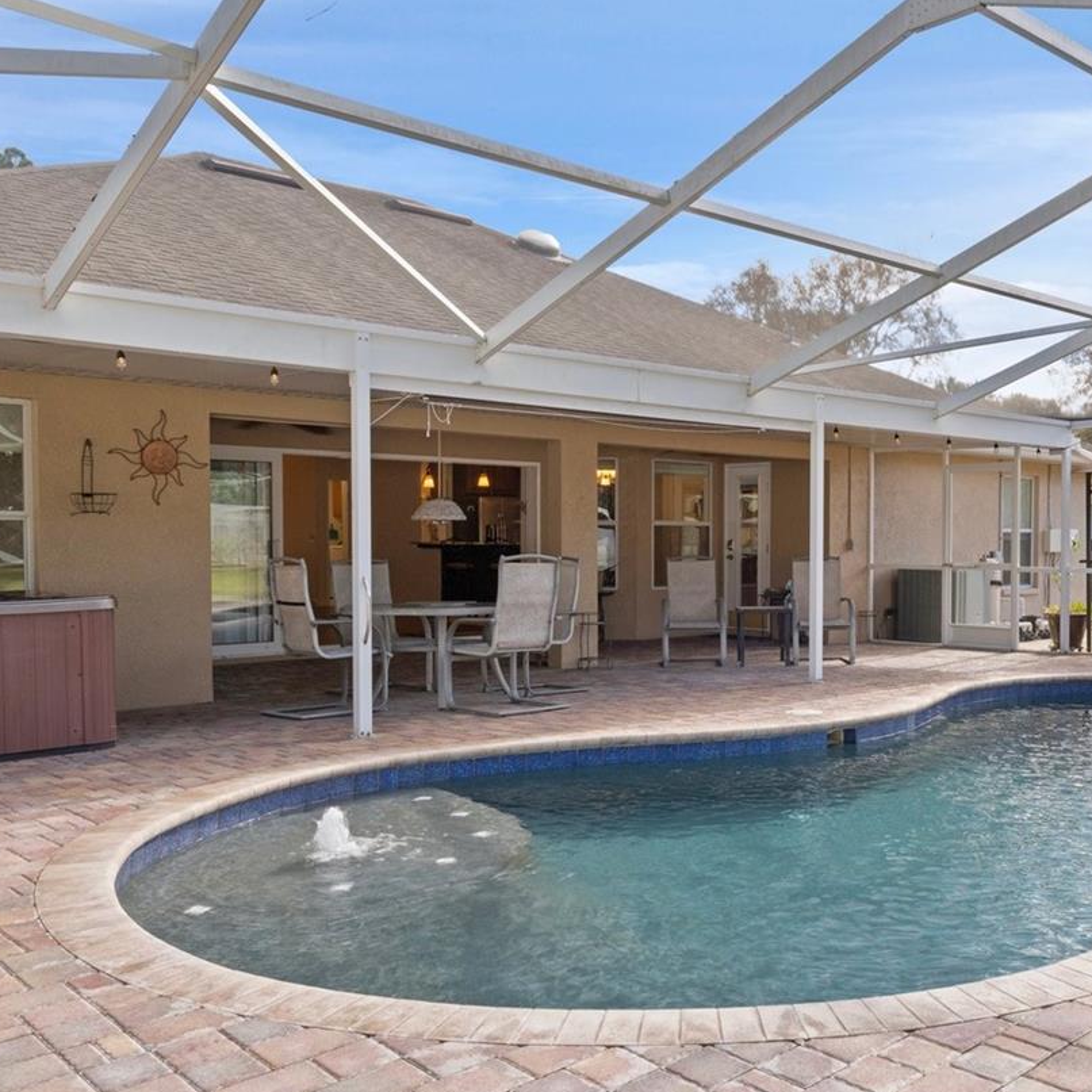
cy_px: 589
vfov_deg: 49.9
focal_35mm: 33
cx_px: 758
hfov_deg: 48.8
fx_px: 1172
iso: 320
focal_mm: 13
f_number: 8
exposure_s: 1/30
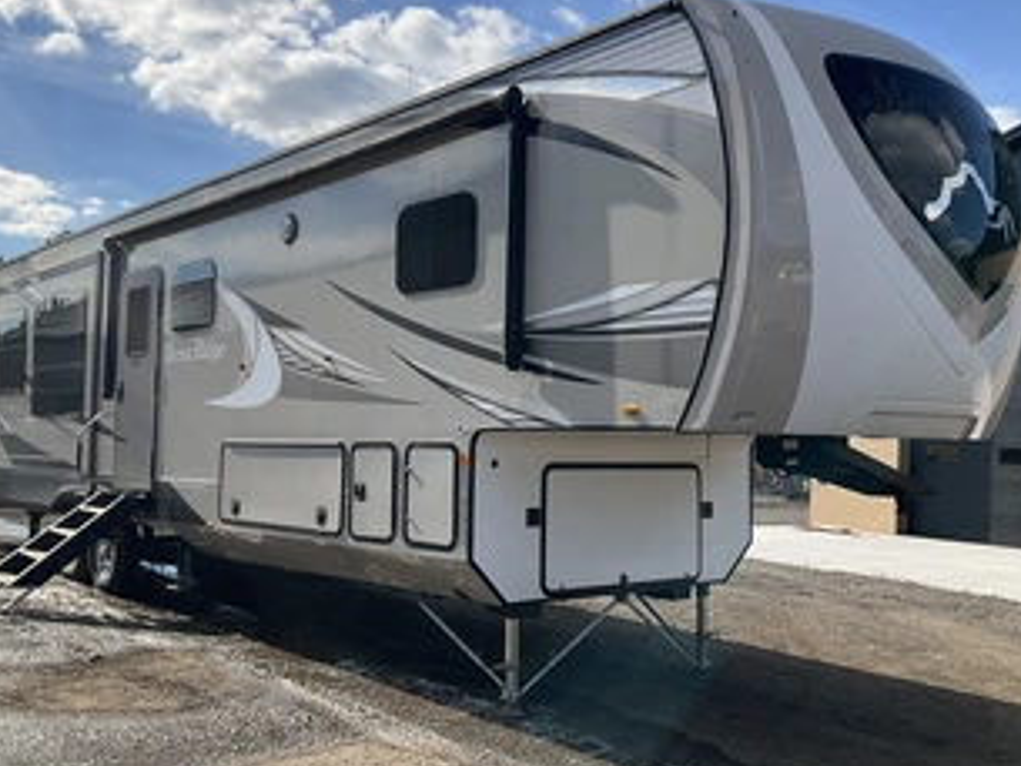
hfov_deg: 49.0
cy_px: 378
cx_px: 526
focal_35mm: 38
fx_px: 1121
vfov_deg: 37.7
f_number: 1.8
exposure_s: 1/1675
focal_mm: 3
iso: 25
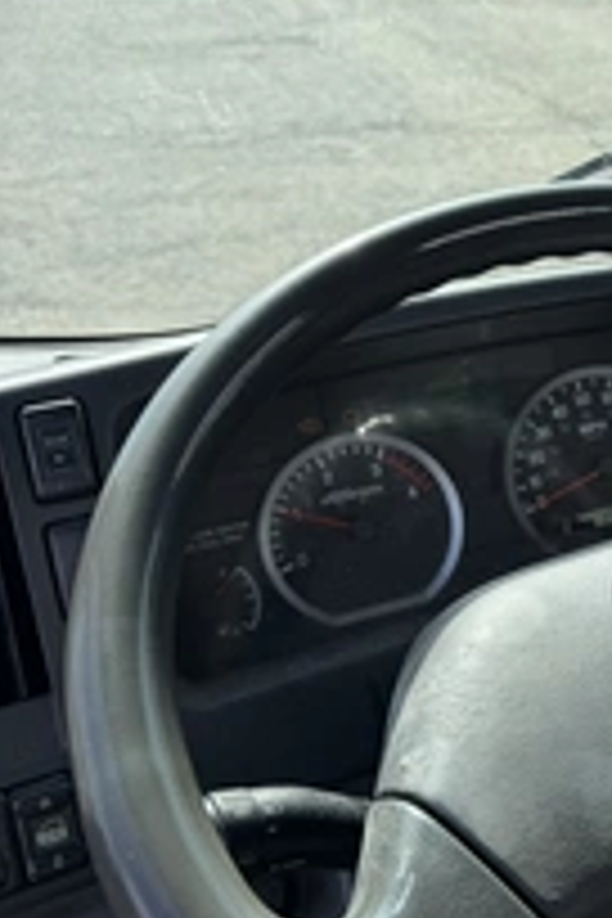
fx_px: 1249
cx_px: 720
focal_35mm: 49
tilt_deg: -22.6
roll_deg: -1.5
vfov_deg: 40.2
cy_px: 392
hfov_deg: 25.0
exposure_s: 1/1553
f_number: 1.78
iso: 80
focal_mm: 6.76
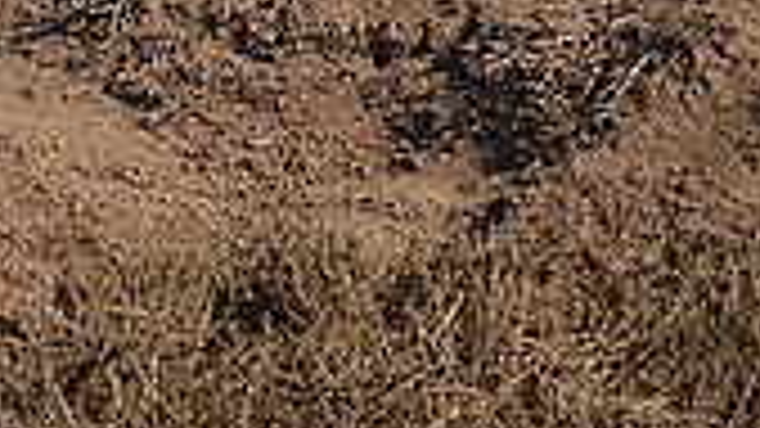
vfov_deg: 7.0
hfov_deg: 12.6
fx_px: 3361
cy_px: -410
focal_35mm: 167
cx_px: -139
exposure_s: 1/640
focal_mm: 31
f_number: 7.1
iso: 200
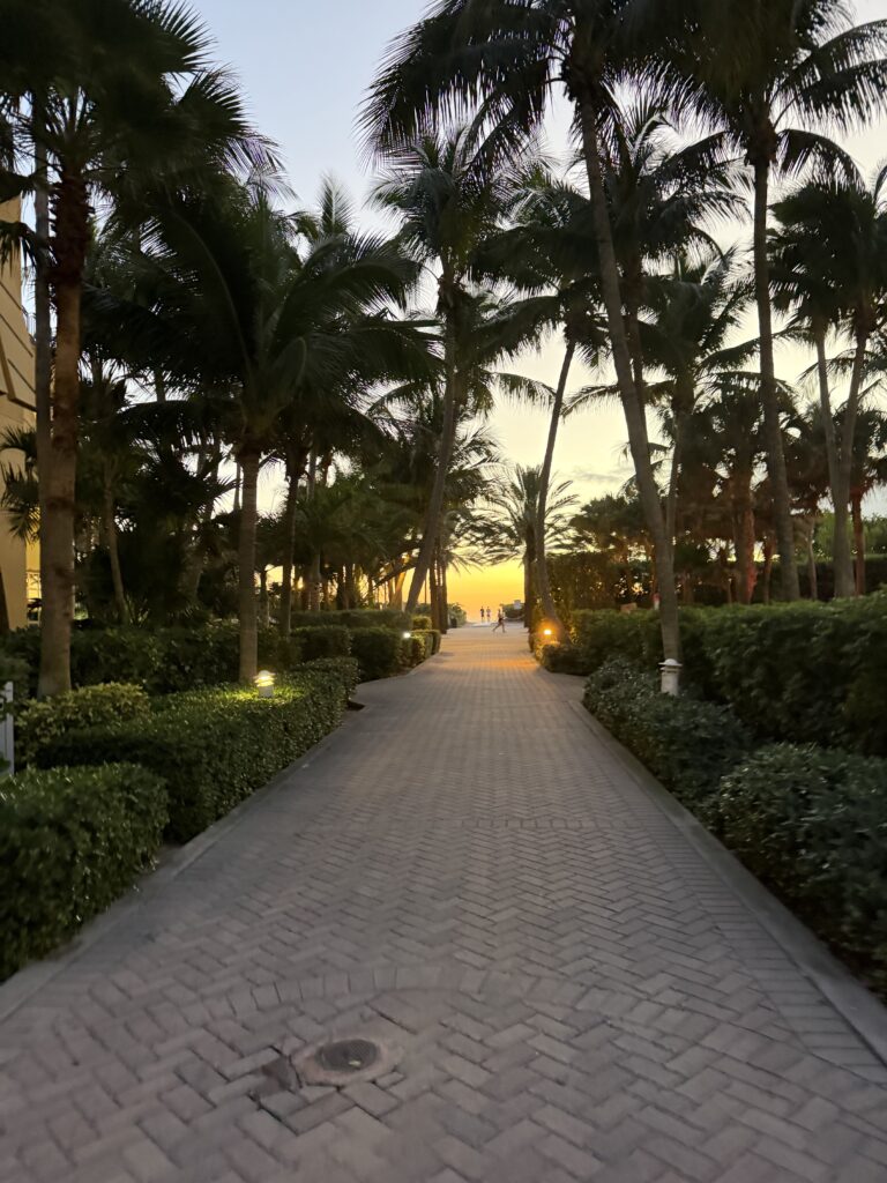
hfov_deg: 56.8
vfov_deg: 71.6
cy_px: 592
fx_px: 820
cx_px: 444
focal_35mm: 24
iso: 800
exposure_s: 1/40
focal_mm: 6.76
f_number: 1.78
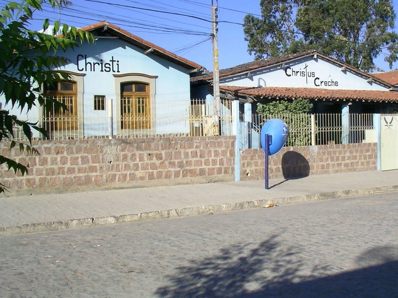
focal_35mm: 47
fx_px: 540
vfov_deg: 30.9
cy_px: 136
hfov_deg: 40.3
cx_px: 239
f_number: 6.8
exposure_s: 1/183
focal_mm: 5.7
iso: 50
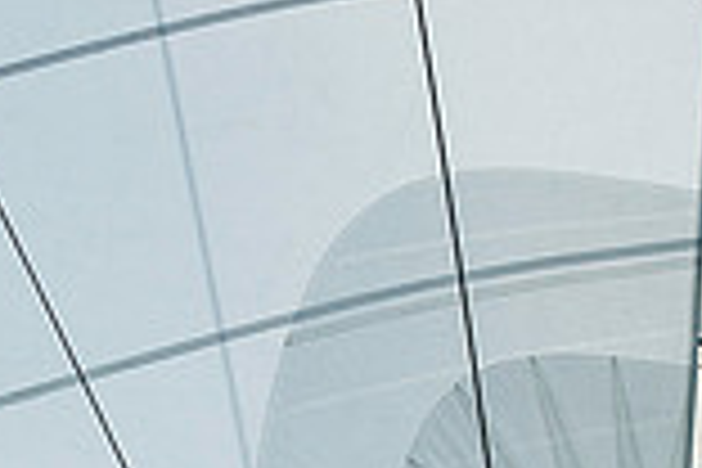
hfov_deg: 4.4
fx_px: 9184
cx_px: 271
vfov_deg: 2.9
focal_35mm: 471
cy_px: 870
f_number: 5
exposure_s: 1/3200
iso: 320
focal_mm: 112
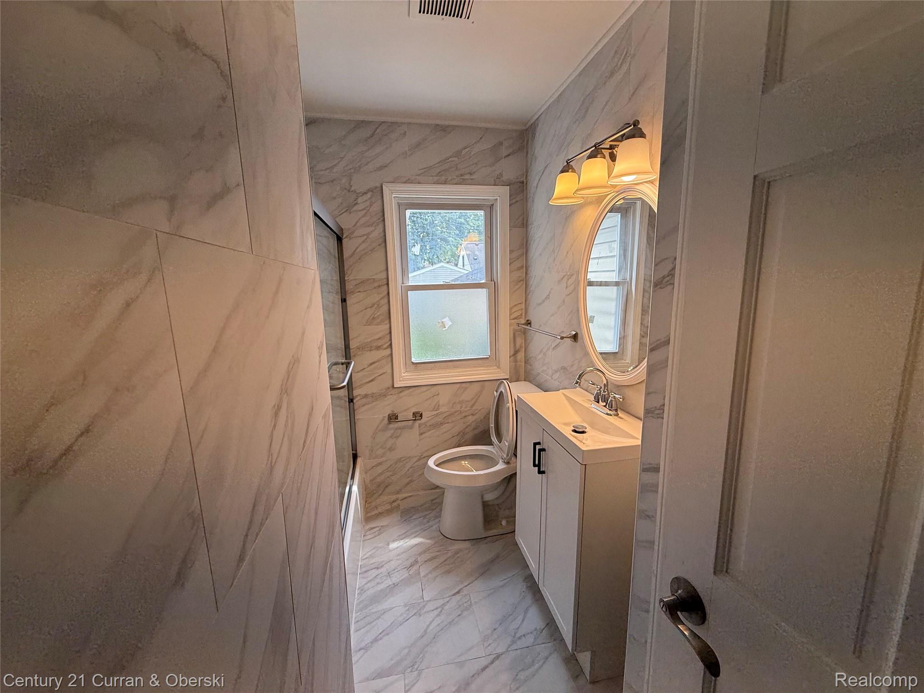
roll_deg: -0.2
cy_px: 346
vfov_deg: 85.7
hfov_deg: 102.1
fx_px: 374
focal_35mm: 14
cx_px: 462
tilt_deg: -9.3
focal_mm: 2.22
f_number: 2.2
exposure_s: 1/177
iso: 50
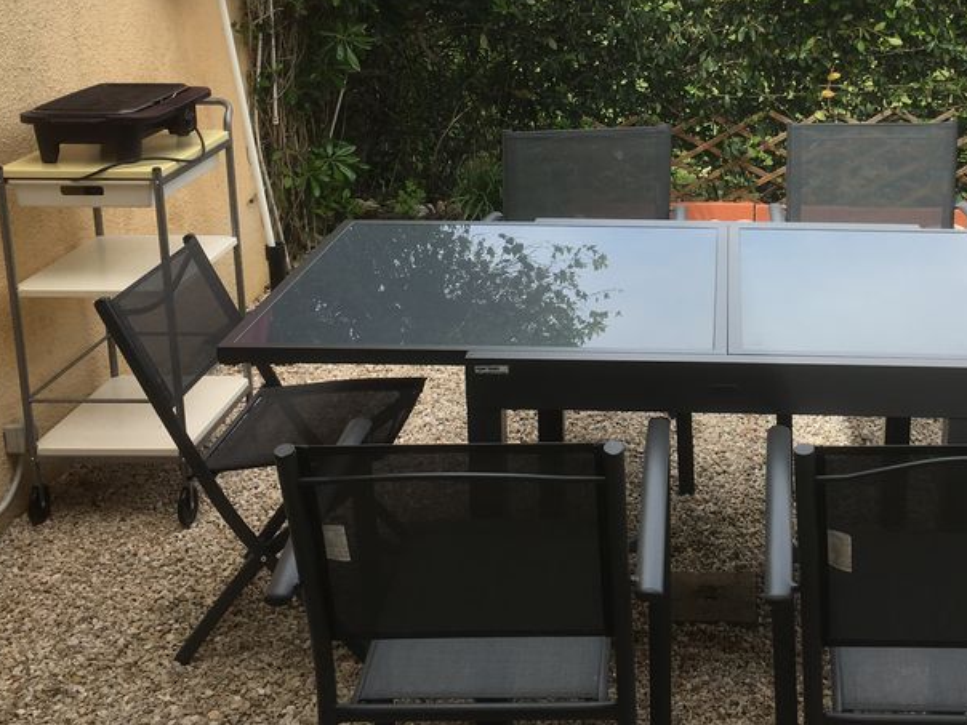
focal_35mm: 48
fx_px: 1341
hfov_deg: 39.0
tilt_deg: -13.7
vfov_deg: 29.9
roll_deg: +1.2
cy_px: 200
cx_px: 676
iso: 25
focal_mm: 4.15
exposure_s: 1/827
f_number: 2.2
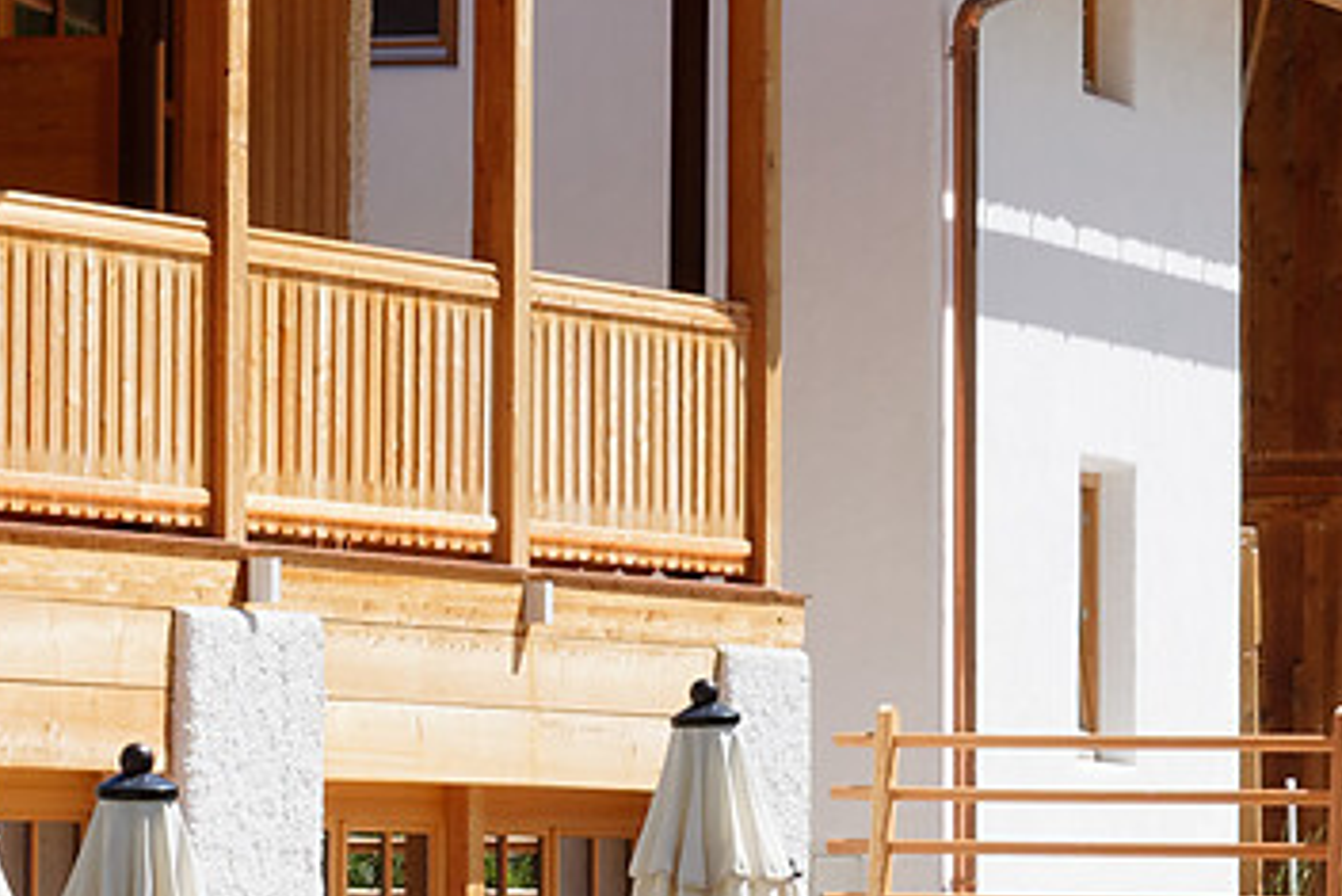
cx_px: -297
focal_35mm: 300
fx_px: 11187
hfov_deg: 6.8
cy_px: 534
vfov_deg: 4.6
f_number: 13
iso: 100
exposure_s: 1/100
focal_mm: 55
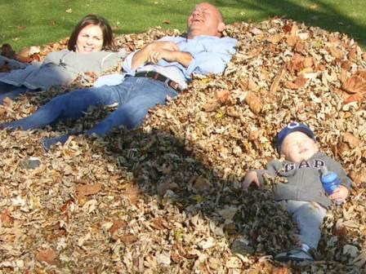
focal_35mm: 43
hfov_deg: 43.9
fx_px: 455
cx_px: 183
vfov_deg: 33.6
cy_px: 137
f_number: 3
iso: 50
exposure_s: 1/513
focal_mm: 6.6
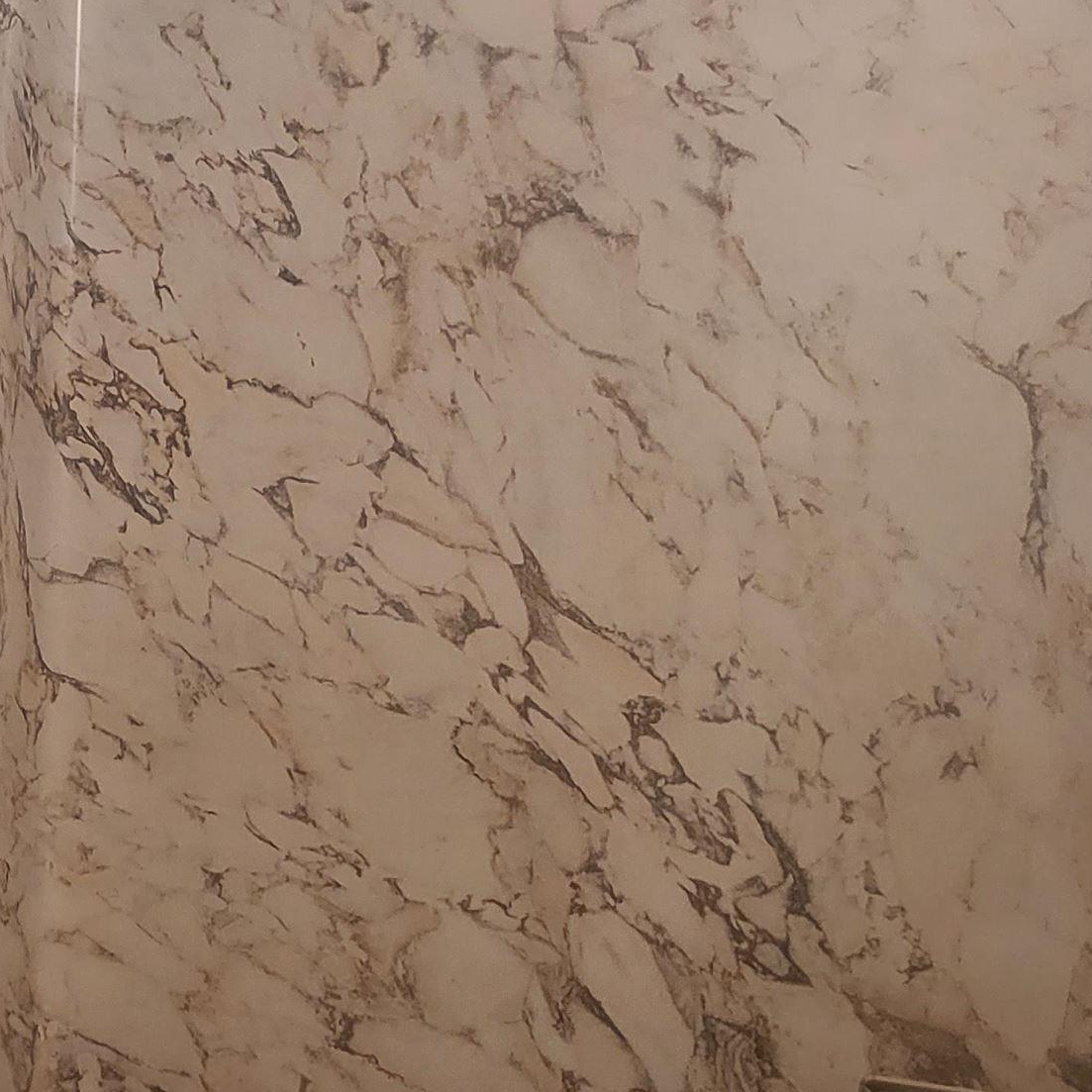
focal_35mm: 64
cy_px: 793
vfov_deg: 26.6
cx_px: -340
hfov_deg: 23.6
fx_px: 2284
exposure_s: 1/60
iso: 160
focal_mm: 4.25
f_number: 1.8
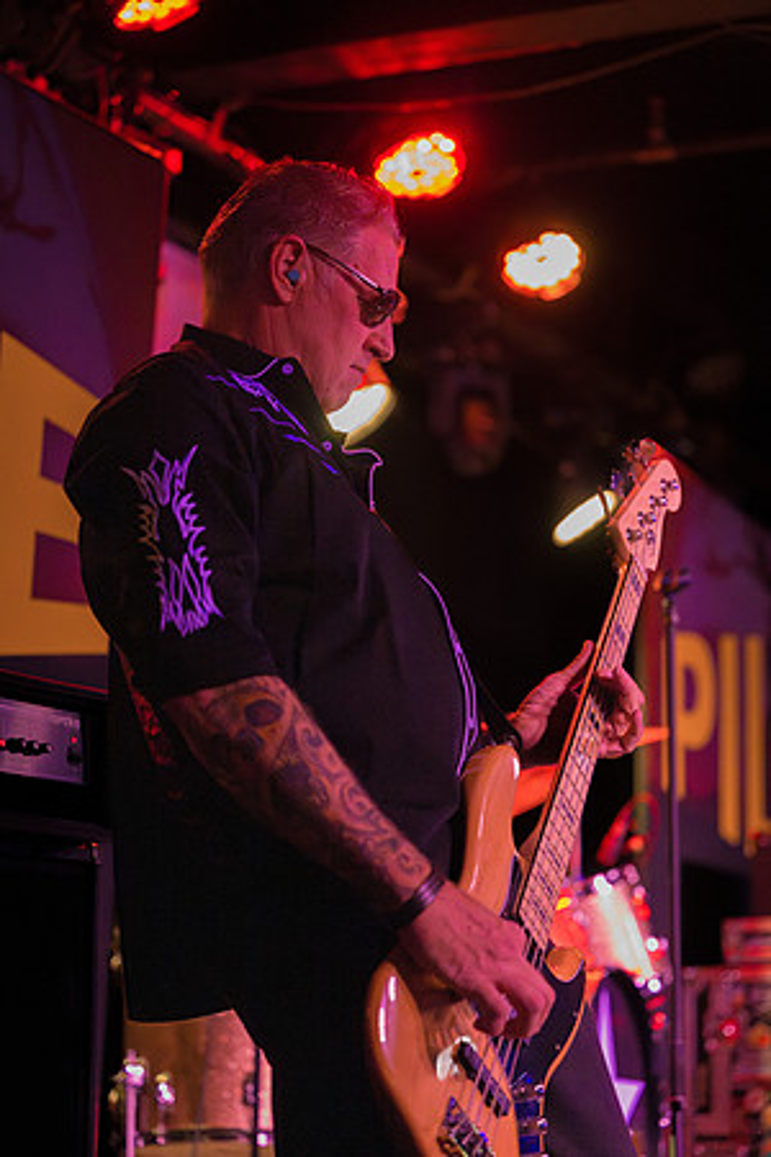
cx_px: 386
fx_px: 2730
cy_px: 578
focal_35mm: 85
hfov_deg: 16.1
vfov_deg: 23.9
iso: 16000
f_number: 2.8
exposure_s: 1/250
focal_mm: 85
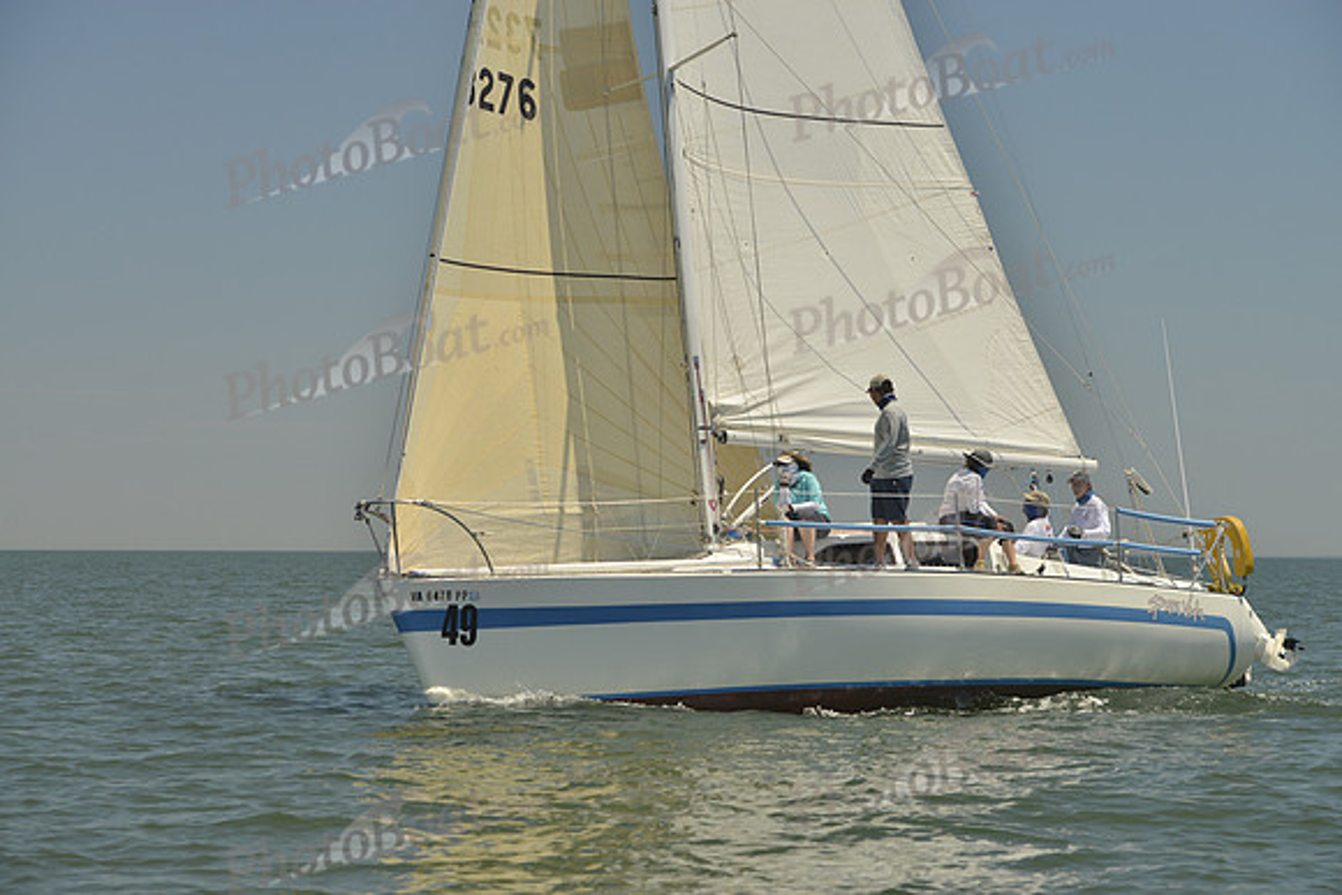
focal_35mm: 98
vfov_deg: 14.0
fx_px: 3654
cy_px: 448
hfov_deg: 20.8
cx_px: 671
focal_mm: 98
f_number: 7.1
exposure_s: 1/640
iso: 200
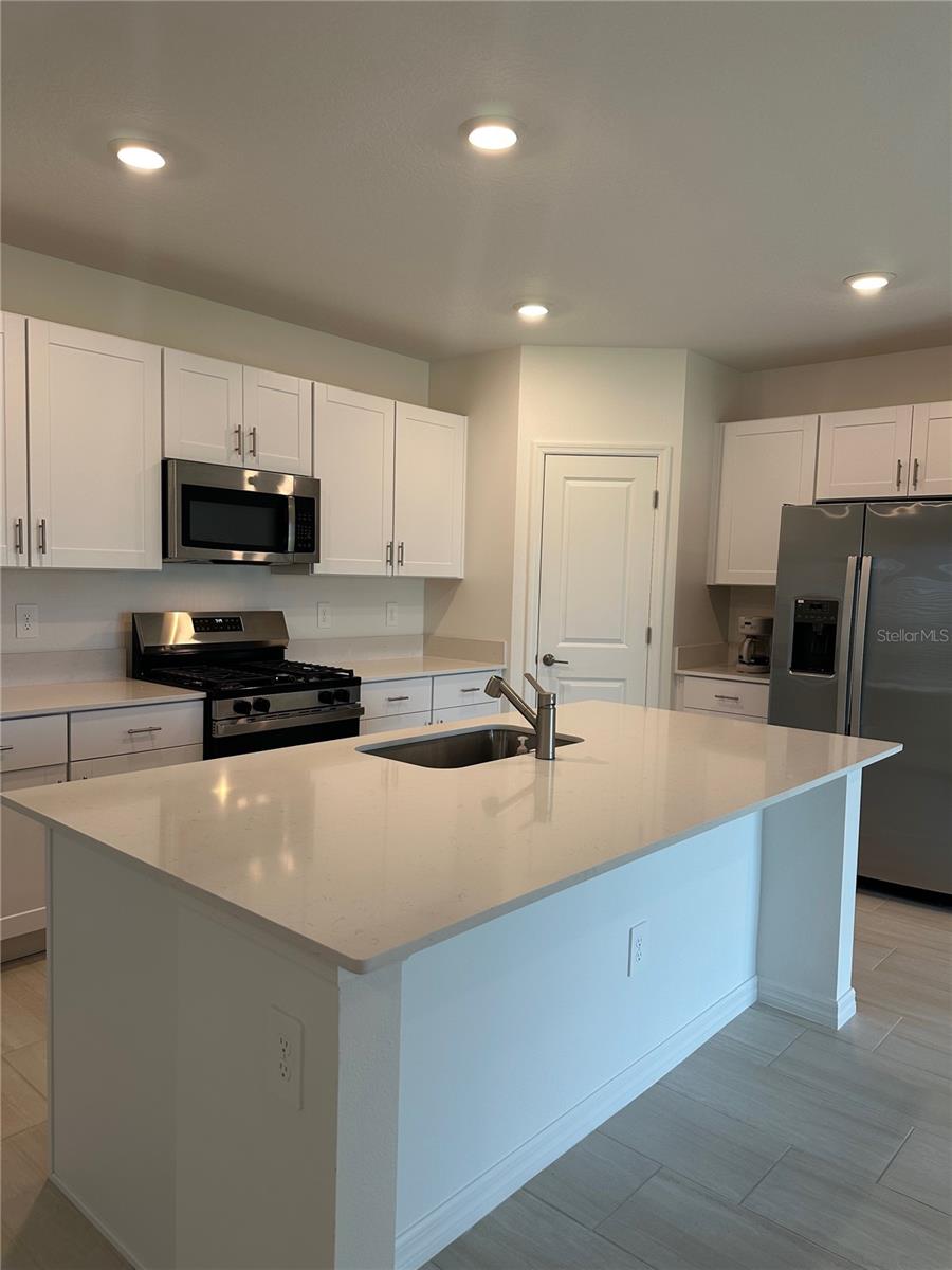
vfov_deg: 71.6
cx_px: 476
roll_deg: -1.9
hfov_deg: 56.8
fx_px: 880
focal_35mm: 24
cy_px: 635
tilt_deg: -3.4
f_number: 1.78
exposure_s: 1/120
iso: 100
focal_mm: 6.86
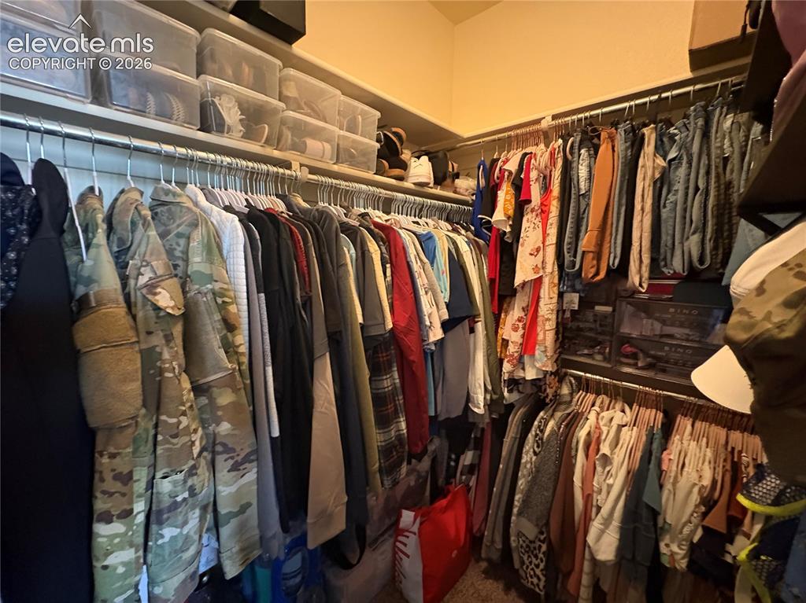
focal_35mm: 14
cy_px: 302
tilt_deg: -8.9
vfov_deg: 85.6
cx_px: 403
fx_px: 326
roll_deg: -0.5
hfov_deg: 102.1
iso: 1250
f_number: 2.2
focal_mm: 2.22
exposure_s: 1/30
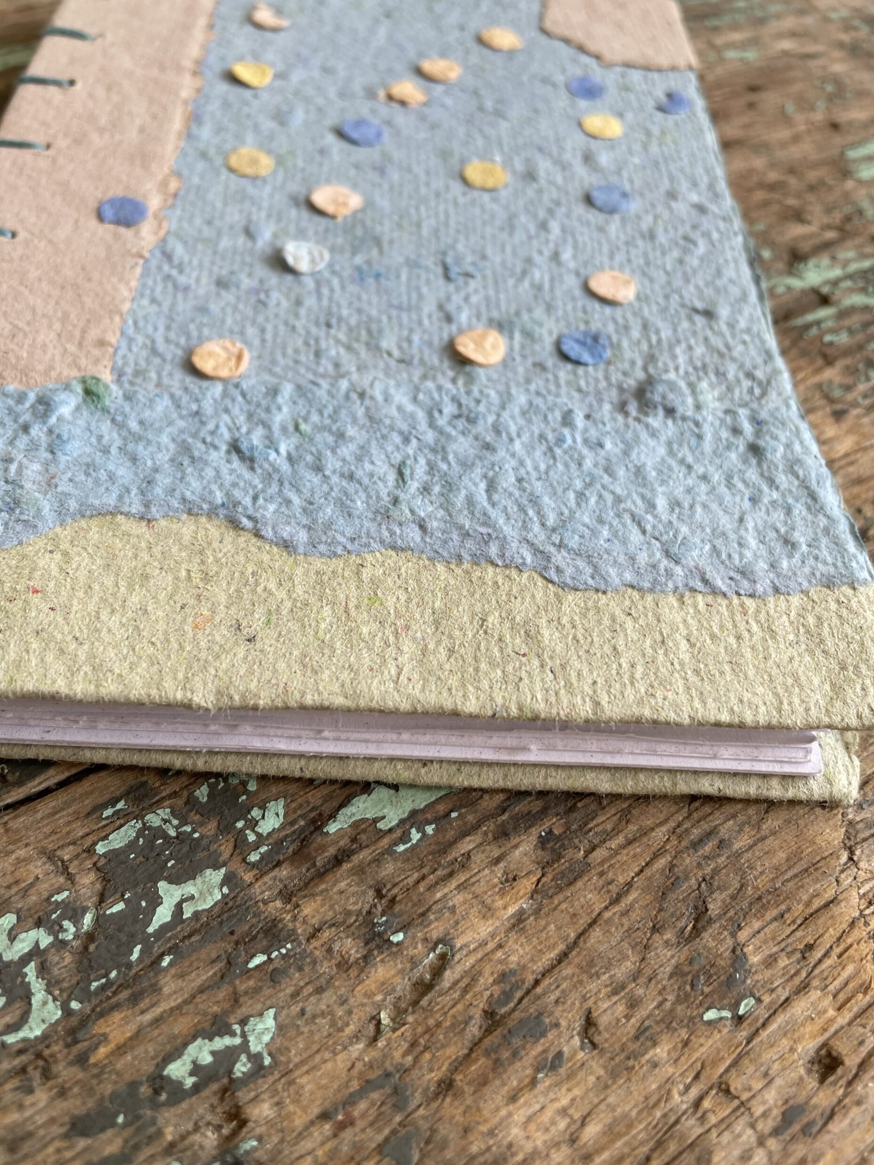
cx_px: 453
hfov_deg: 51.3
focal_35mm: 27
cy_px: 590
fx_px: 909
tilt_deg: -56.7
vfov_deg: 65.3
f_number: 1.6
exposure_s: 1/152
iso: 32
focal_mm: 4.2
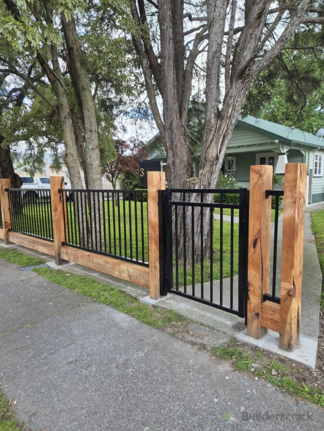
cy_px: 216
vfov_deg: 73.9
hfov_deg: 58.9
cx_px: 162
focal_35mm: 23
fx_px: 287
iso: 25
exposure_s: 1/260
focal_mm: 5.4
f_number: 1.8
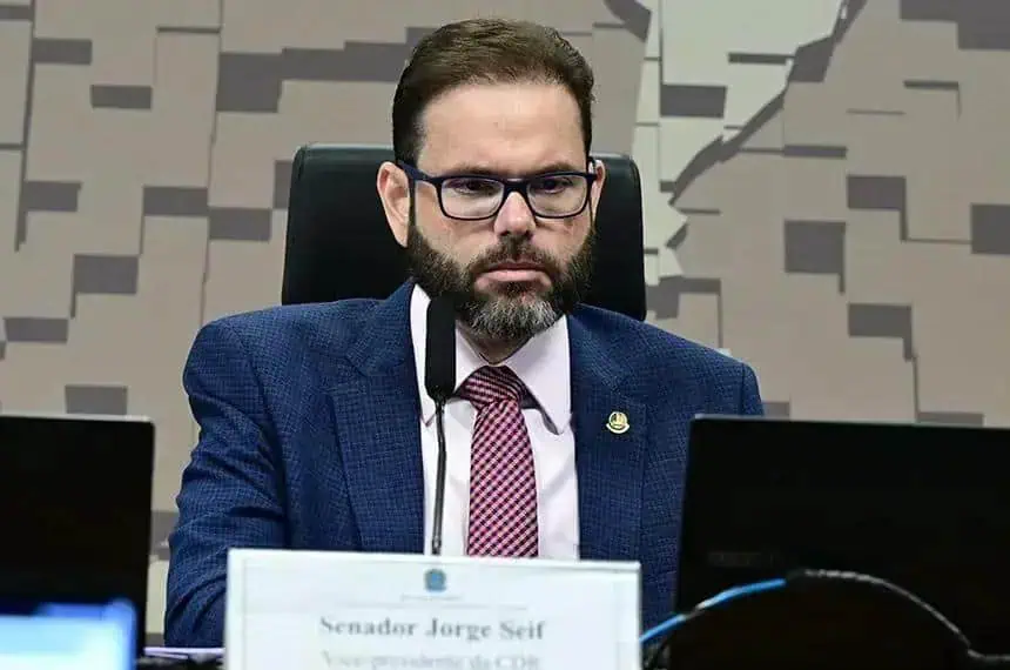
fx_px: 6301
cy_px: 335
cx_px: 505
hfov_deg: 9.2
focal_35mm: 225
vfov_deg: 6.1
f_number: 4.5
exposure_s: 1/200
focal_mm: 150
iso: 4000
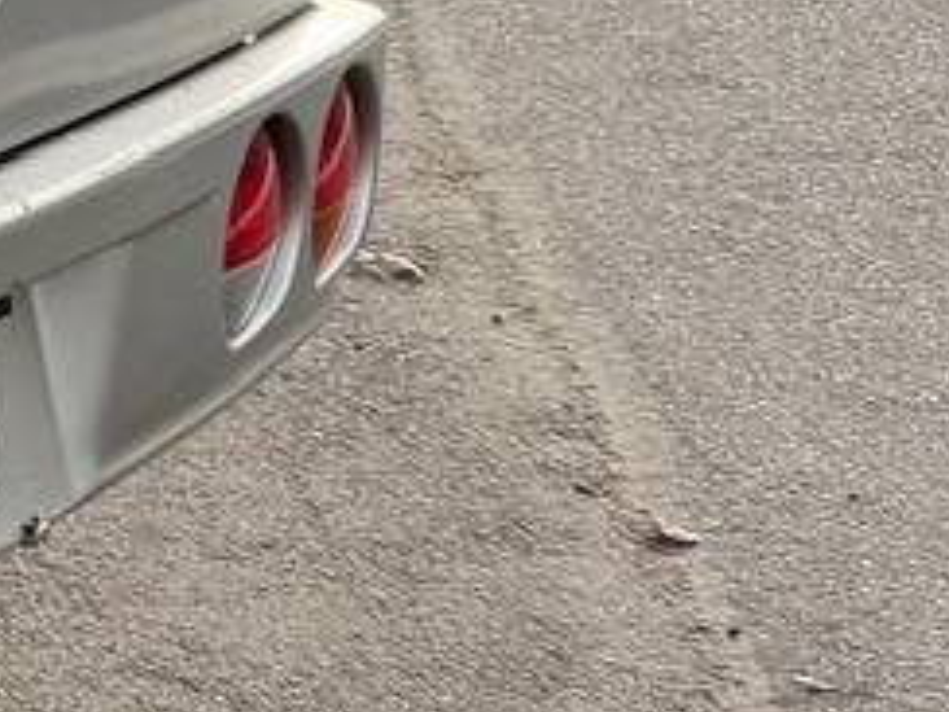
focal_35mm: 126
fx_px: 3454
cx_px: -1206
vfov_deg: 11.2
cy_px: -416
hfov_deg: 12.7
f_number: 1.78
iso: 100
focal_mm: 6.76
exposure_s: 1/1337
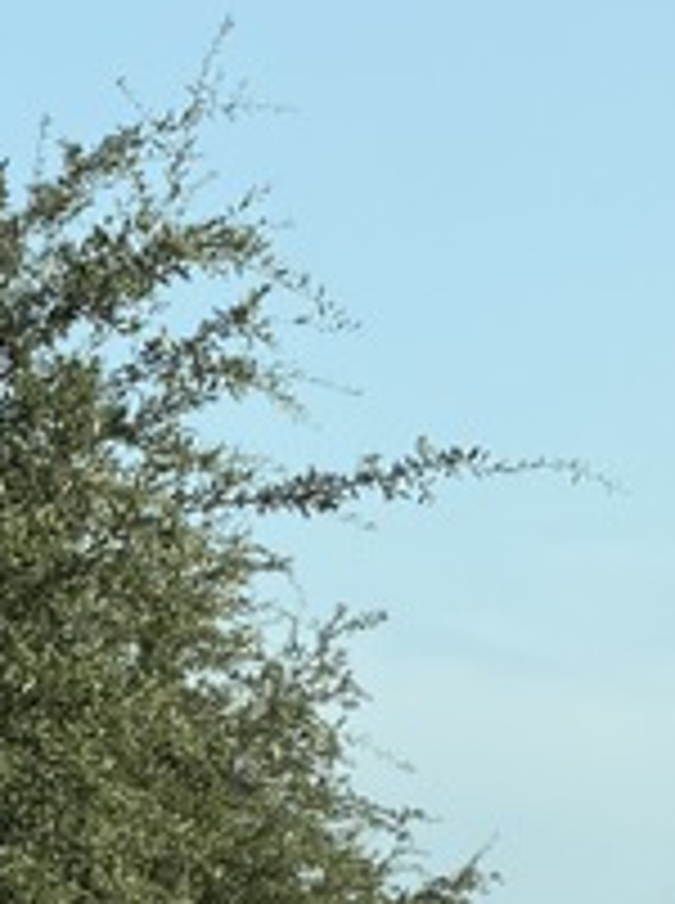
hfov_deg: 4.6
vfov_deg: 6.2
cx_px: 562
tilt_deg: +1.2
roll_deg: -0.1
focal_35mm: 319
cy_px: 1030
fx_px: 8320
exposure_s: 1/638
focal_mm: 16.89
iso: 50
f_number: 2.8
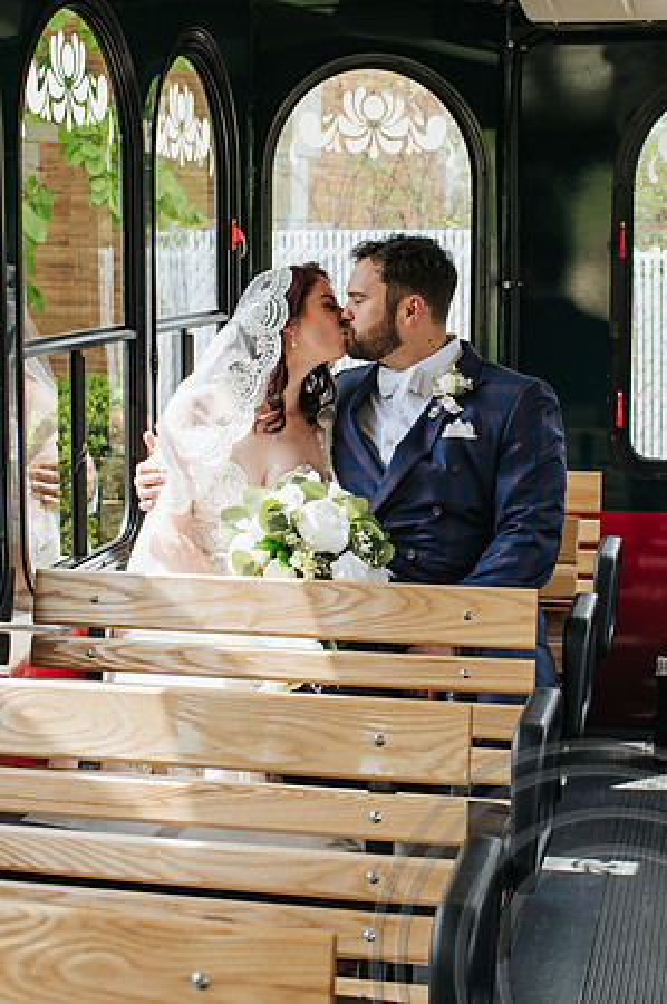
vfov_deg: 31.6
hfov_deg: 21.3
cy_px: 431
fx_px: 1773
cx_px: 313
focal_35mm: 64
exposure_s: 1/250
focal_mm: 35
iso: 125
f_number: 3.5
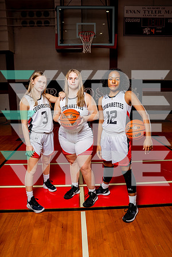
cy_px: 128
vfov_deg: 65.5
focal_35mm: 28
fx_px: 201
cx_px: 86
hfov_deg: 46.4
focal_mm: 28
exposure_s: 1/250
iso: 100
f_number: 8
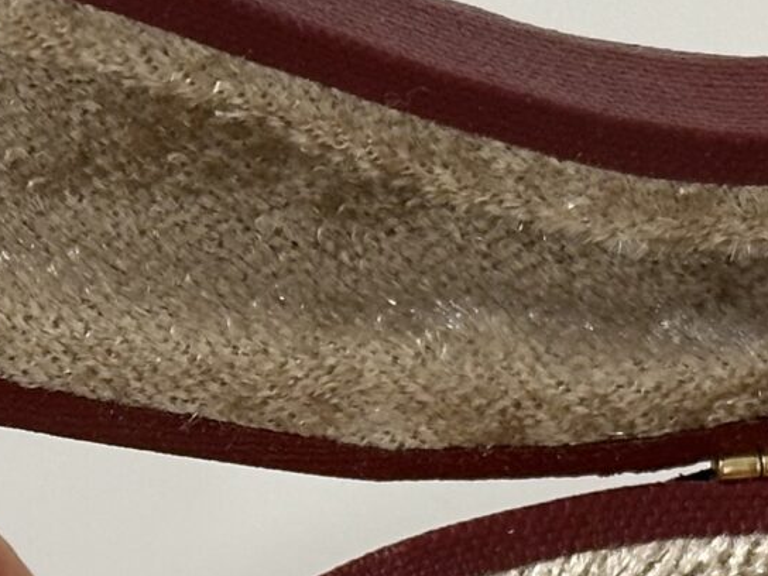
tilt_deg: -55.7
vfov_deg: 6.5
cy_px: 737
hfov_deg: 8.7
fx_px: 5014
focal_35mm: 226
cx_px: 95
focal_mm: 6.86
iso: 80
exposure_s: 1/50
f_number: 1.78
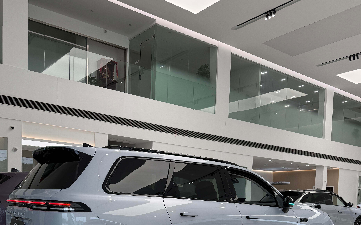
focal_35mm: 37
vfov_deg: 32.0
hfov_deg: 52.7
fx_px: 364
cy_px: 221
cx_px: 179
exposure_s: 1/224
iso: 64
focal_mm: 6.76
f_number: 1.78
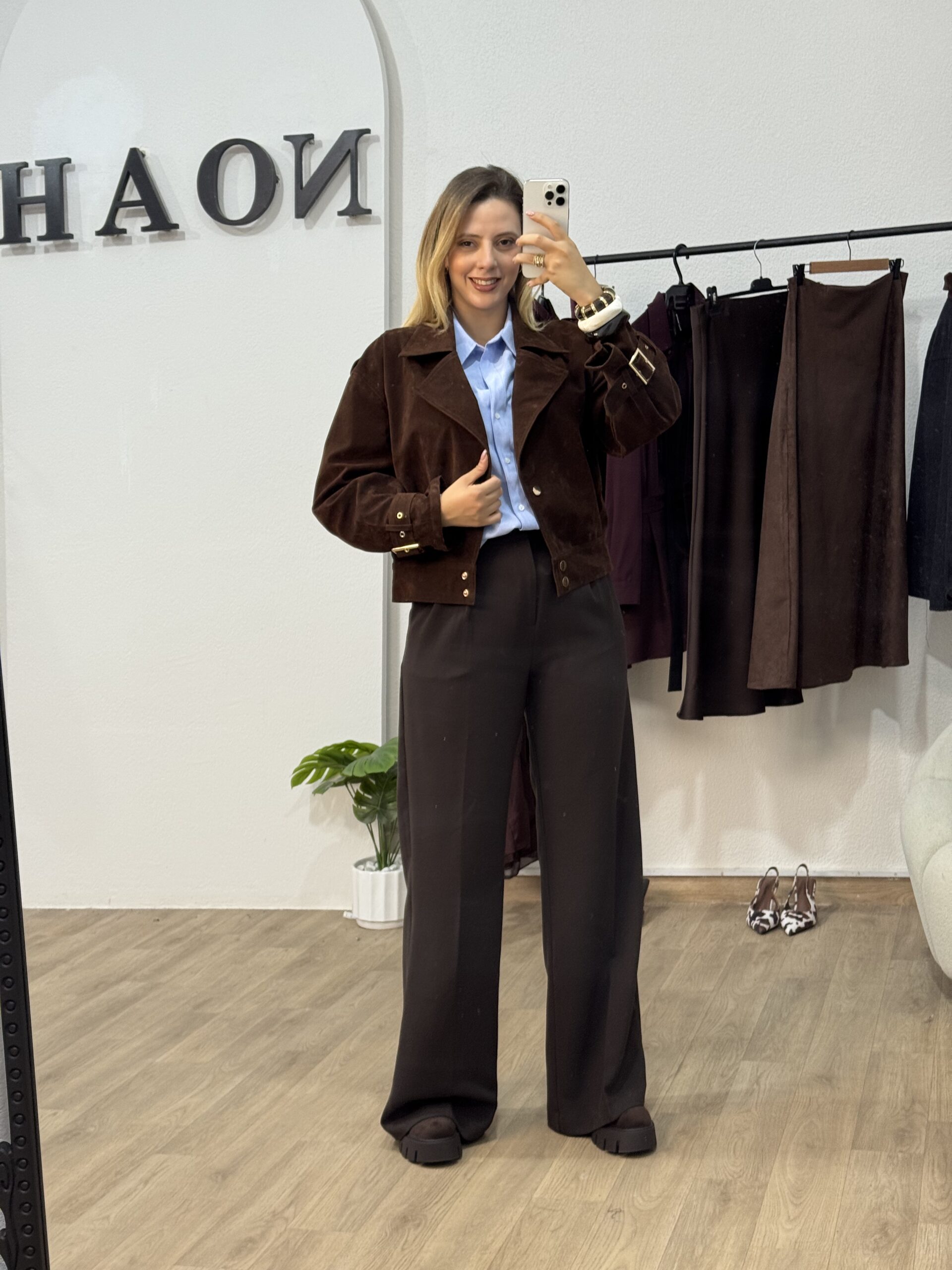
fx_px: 1760
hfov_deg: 30.3
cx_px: 476
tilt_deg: -21.5
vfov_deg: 39.7
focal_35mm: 48
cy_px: 635
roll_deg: +0.7
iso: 64
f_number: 1.78
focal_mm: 6.76
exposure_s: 1/50
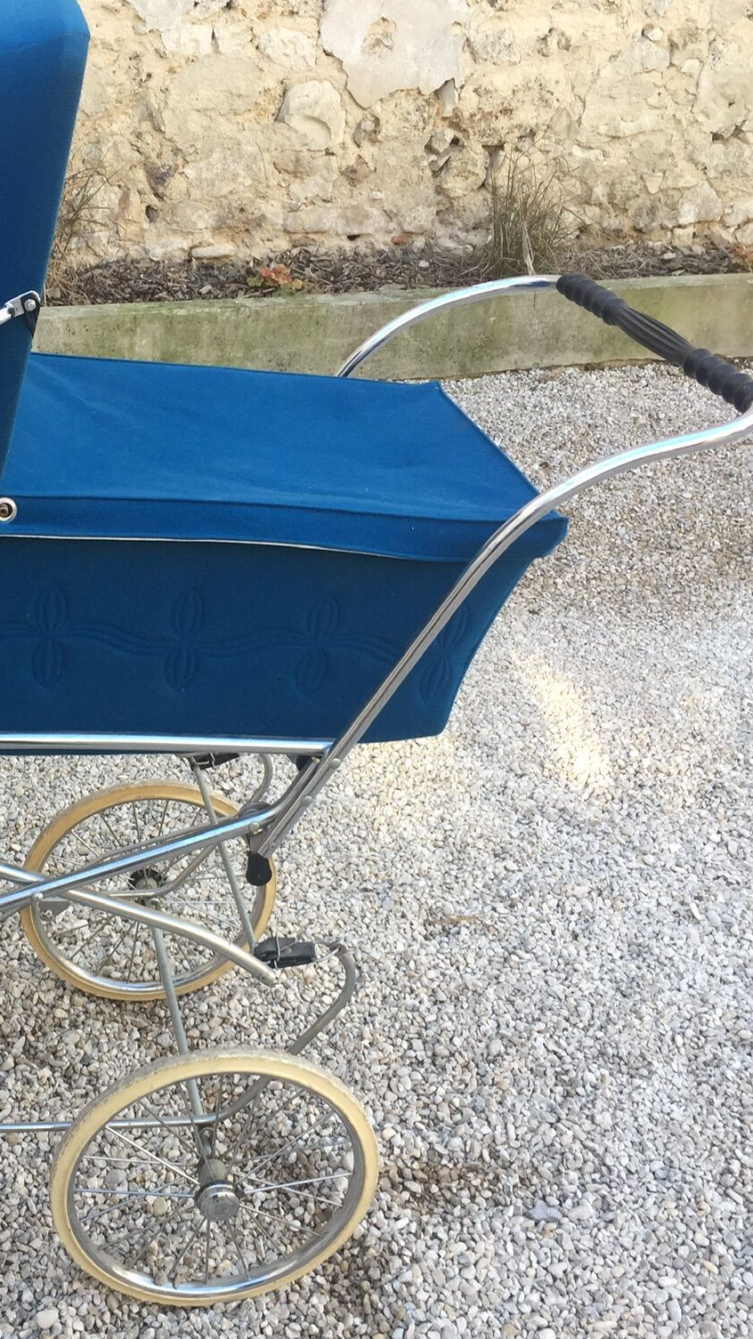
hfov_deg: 26.7
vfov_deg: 47.4
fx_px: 1527
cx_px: 73
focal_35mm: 43
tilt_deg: -29.1
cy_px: 662
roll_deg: -0.2
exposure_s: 1/100
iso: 32
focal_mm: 4.15
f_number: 2.2
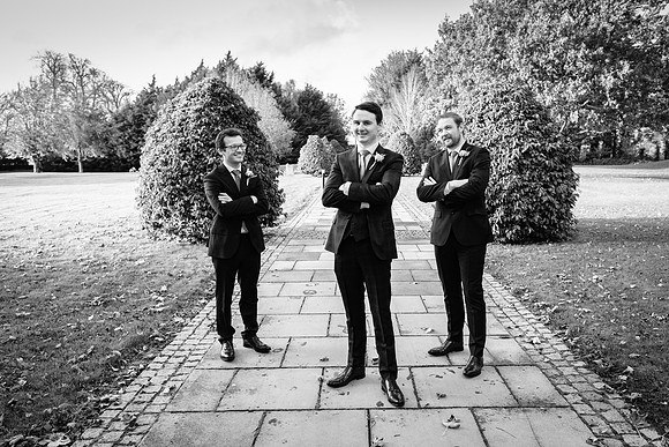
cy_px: 238
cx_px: 366
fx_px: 488
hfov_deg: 68.7
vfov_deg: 49.1
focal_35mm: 26
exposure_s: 1/250
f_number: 2.8
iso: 400
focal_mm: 16
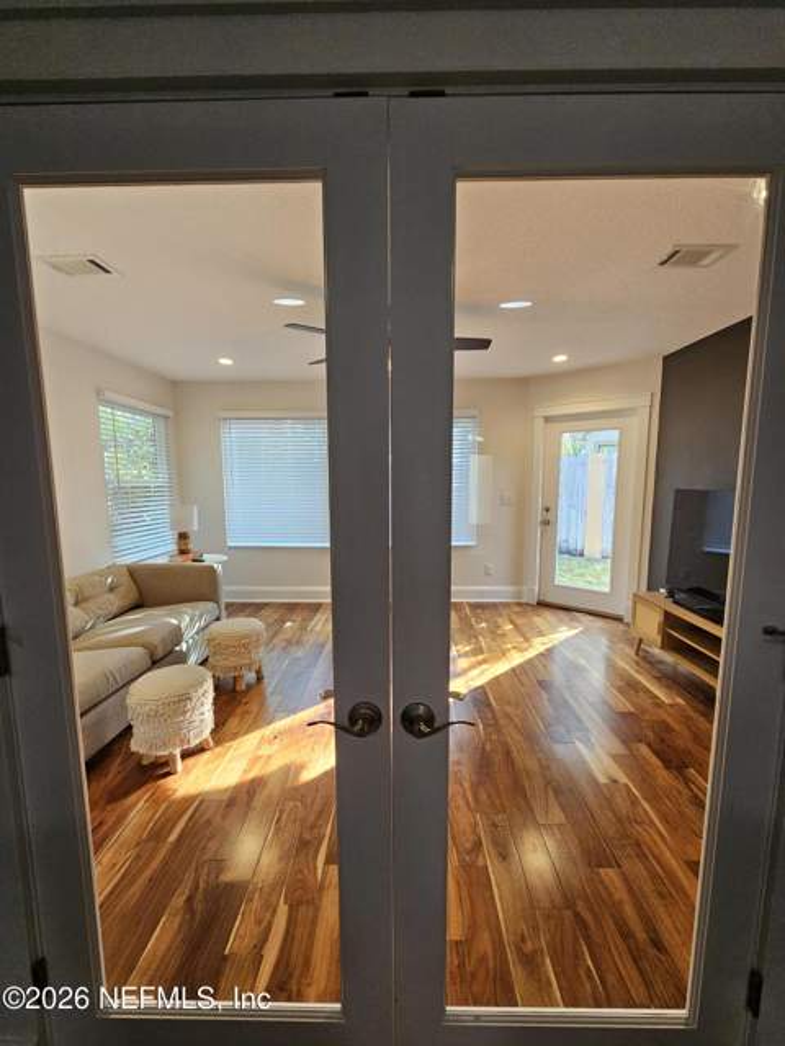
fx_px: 393
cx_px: 392
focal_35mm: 13
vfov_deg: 106.2
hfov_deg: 89.9
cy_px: 523
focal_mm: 2.2
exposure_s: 1/60
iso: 200
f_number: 2.2
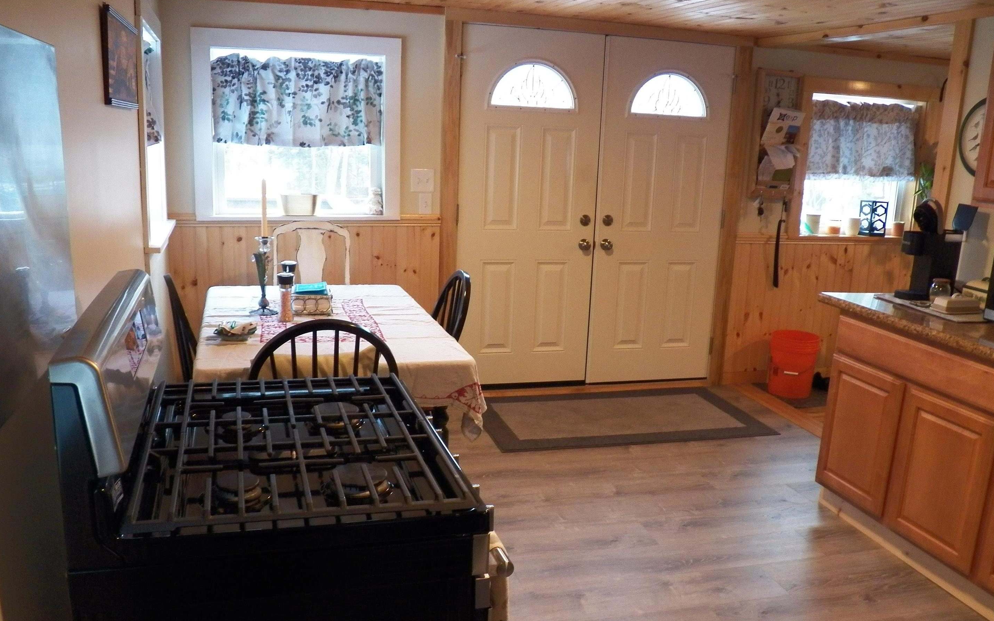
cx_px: 513
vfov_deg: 39.3
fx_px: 867
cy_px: 360
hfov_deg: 59.6
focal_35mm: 32
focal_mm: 4.9
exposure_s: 1/30
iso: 320
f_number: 2.8
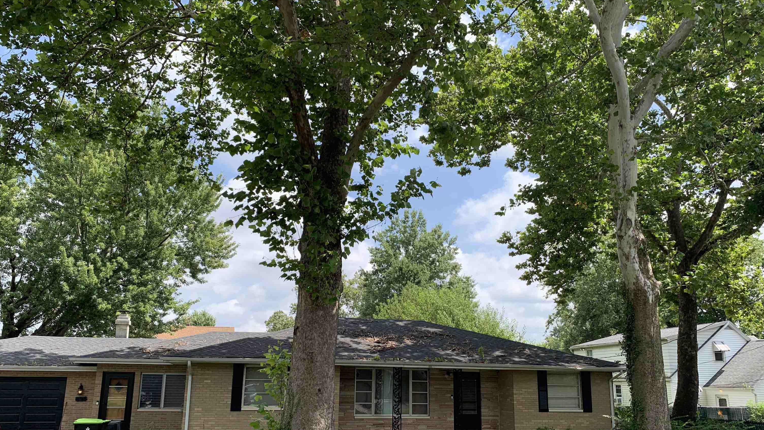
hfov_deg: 66.1
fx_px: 587
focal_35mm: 29
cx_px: 382
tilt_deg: +12.8
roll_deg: -2.0
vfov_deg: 40.1
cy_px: 249
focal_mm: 4.25
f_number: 1.8
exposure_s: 1/1124
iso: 25
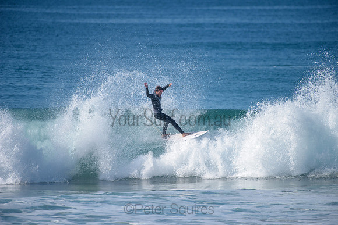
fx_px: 4695
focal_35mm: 500
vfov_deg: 2.8
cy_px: 112
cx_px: 169
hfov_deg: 4.1
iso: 220
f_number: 5.6
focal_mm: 500
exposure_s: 1/2000
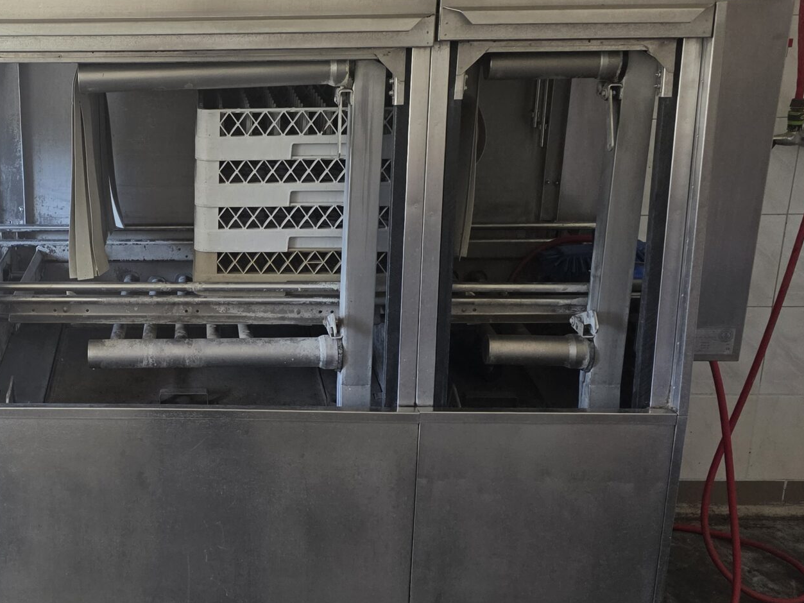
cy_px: 293
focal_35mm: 47
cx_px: 125
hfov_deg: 38.4
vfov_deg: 30.9
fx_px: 1092
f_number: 1.7
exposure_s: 1/180
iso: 250
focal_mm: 6.3
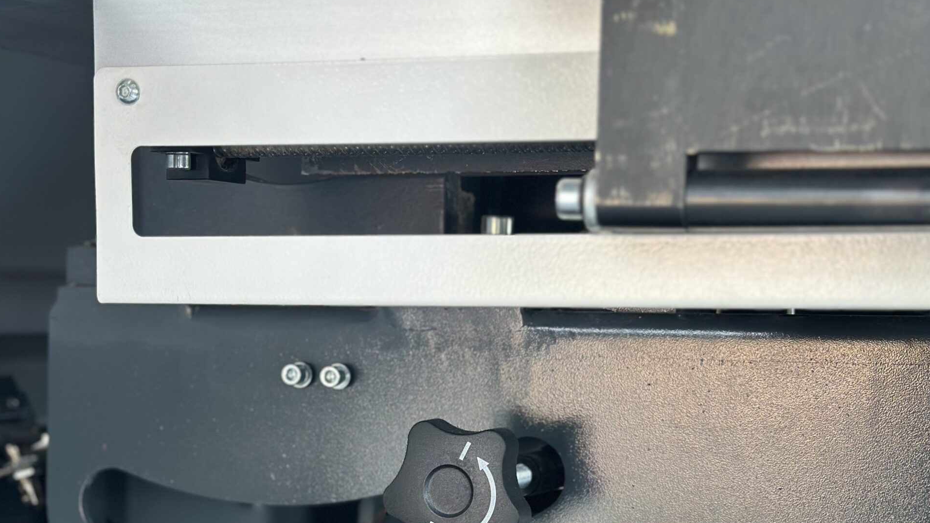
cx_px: 465
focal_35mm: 70
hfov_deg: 30.1
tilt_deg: -3.8
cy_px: 405
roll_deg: -0.5
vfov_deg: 17.1
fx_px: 1726
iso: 160
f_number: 1.78
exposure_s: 1/100
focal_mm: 6.86
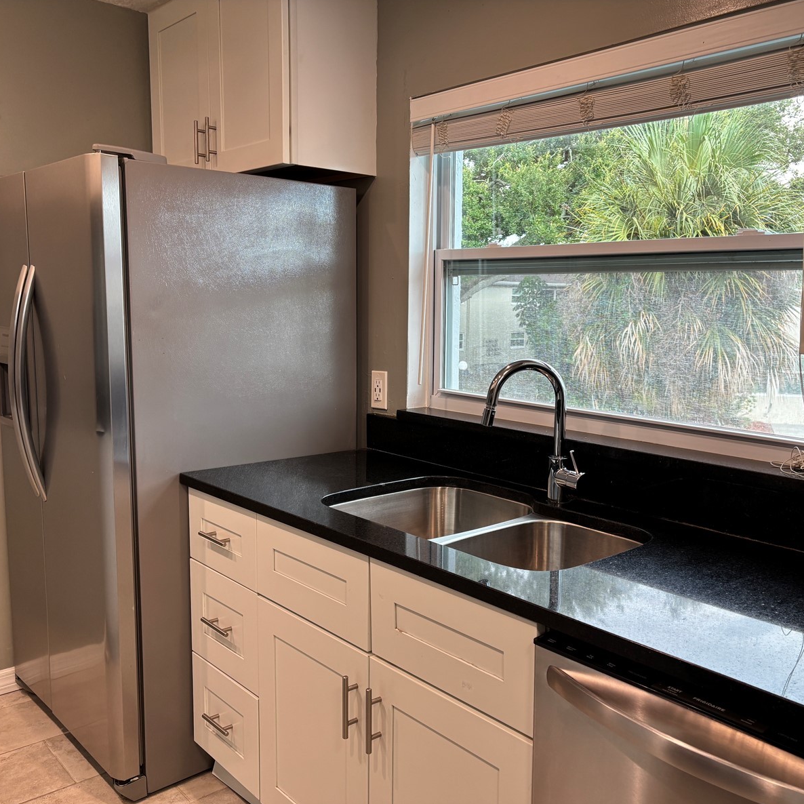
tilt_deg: -8.2
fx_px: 815
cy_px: 404
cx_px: 448
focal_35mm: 31
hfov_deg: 52.4
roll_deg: -1.5
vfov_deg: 52.5
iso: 50
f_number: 1.6
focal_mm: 5.96
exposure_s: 1/62
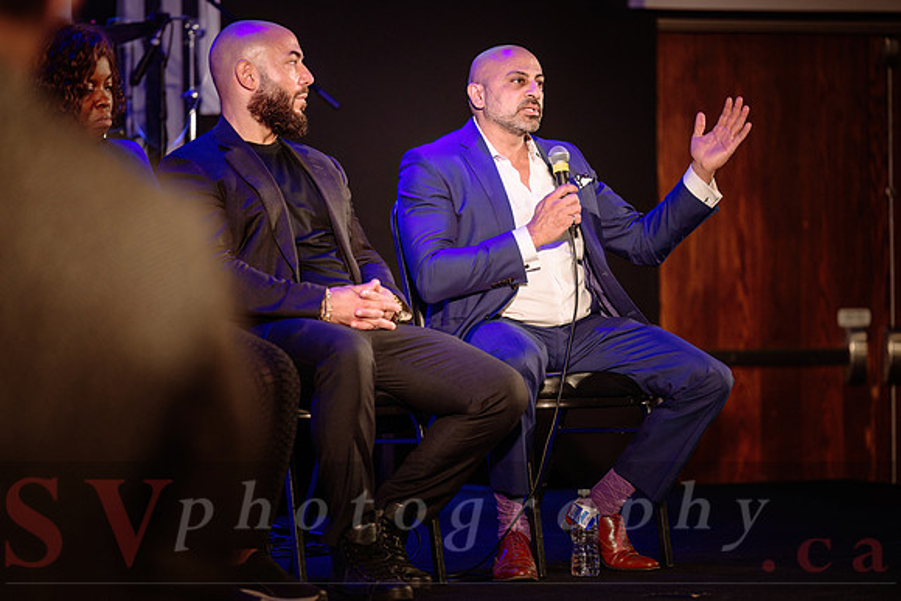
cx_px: 450
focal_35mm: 200
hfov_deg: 10.3
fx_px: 5006
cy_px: 300
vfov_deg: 6.9
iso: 1250
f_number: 2.8
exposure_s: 1/200
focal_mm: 200
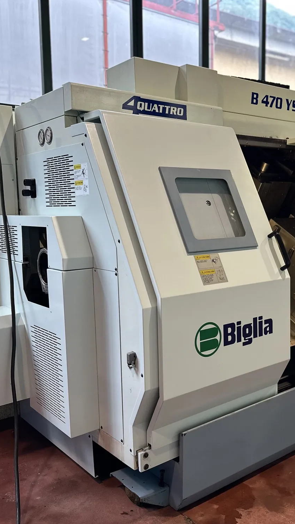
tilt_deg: -7.0
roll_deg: -0.8
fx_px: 487
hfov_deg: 33.0
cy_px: 262
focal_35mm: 35
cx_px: 226
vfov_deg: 56.6
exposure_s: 1/100
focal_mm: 6.86
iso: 125
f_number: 1.78
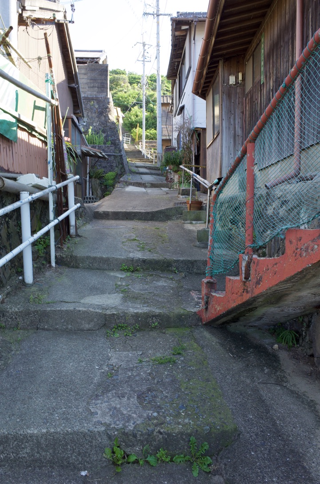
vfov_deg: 65.6
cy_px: 242
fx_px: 375
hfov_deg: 46.2
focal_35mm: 28
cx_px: 160
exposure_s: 1/60
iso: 200
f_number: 8
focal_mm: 18.3
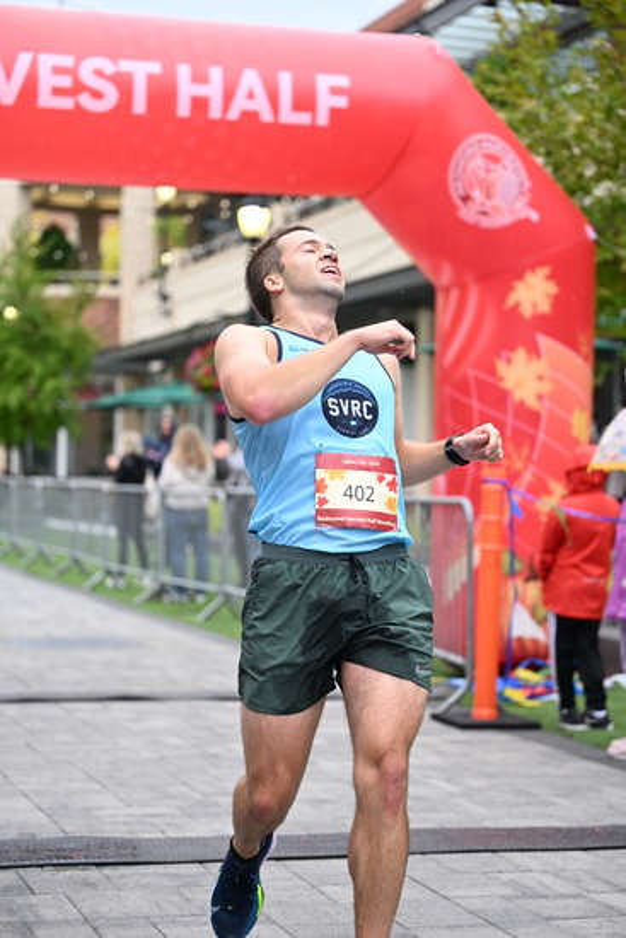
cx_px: 313
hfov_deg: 18.2
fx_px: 1955
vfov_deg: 27.0
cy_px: 469
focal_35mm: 75
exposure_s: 1/1600
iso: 1250
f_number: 2.8
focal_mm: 75
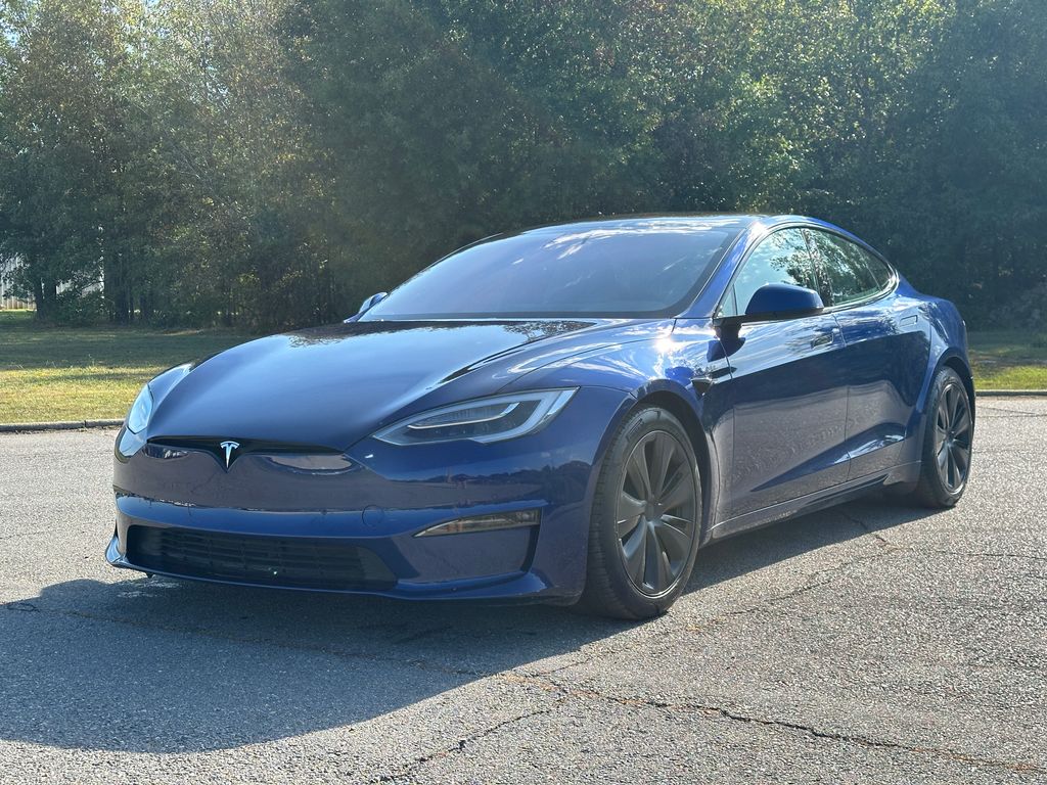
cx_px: 524
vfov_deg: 30.3
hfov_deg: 39.7
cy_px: 392
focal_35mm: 48
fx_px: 1452
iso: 64
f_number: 1.78
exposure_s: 1/1783
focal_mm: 6.86
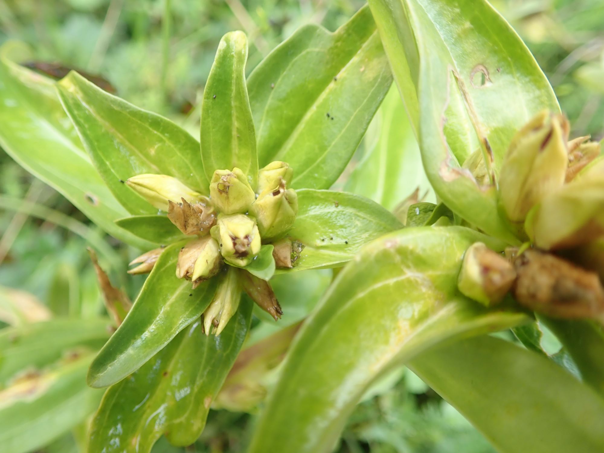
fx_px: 523
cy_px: 226
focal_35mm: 30
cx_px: 302
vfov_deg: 46.8
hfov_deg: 60.0
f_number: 2.3
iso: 125
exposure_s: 1/125
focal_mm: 5.5
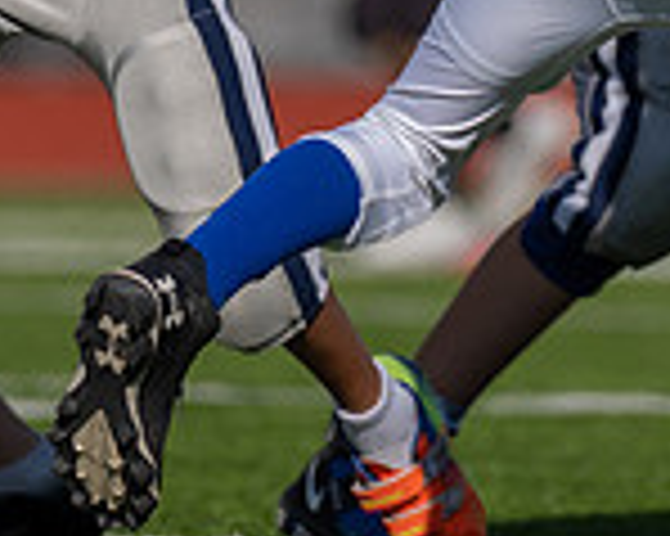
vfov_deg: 1.2
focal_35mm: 1254
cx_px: 444
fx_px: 24850
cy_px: -372
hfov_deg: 1.5
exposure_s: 1/3200
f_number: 2.8
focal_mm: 200
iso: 100
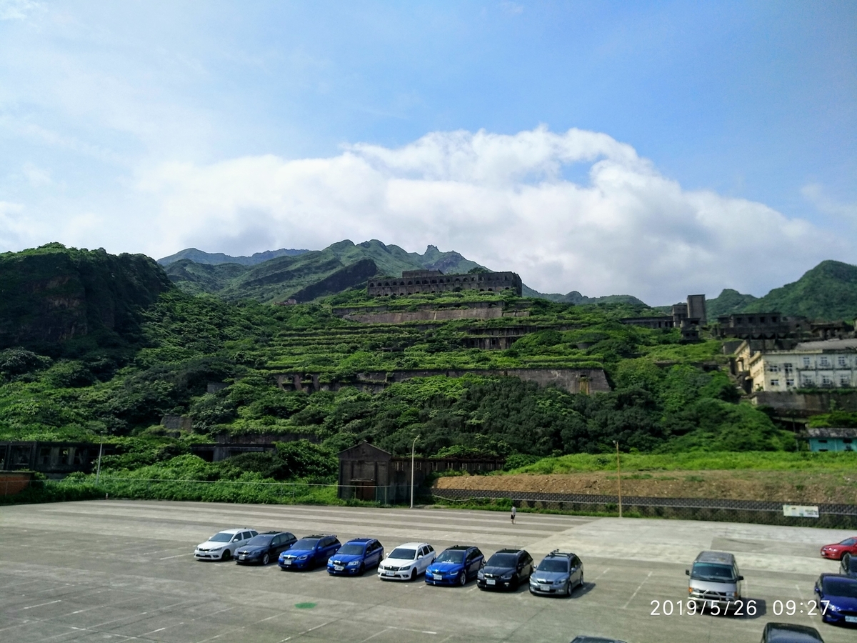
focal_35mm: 22
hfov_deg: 76.4
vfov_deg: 61.1
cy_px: 322
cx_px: 428
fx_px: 545
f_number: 2.2
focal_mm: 3.81
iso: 100
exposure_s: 1/1770
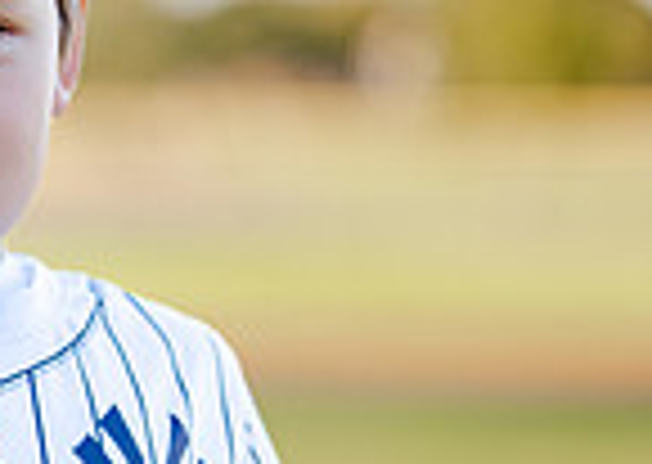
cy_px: 403
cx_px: -66
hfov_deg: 8.0
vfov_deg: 5.7
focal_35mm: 252
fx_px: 4658
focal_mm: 50
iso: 250
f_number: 1.2
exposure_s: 1/1600
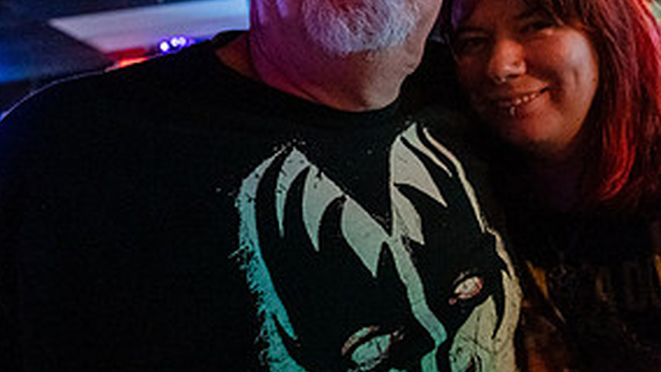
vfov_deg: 38.2
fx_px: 526
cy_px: 103
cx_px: 400
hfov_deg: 63.6
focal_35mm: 30
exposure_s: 1/200
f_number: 2.8
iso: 3200
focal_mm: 14
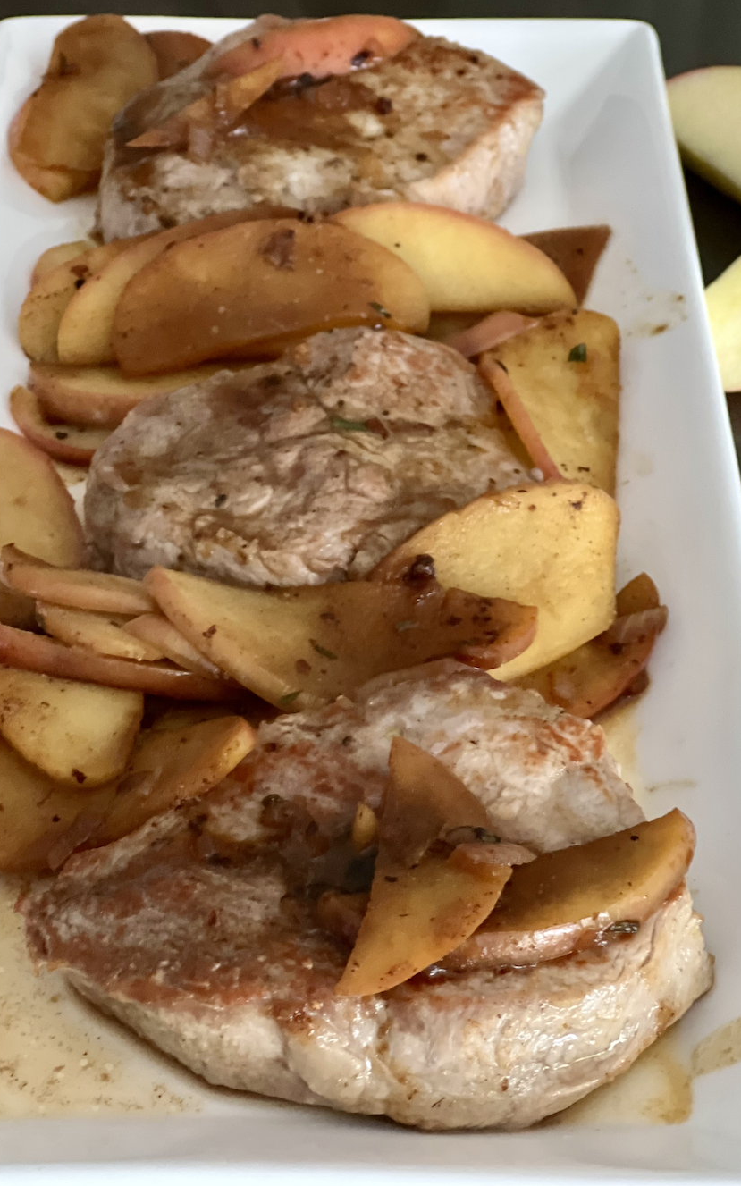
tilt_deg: -40.1
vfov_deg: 25.2
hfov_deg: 15.9
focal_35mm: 82
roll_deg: -1.3
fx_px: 2650
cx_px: 391
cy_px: 592
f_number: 2.8
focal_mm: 9
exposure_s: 1/15
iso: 400
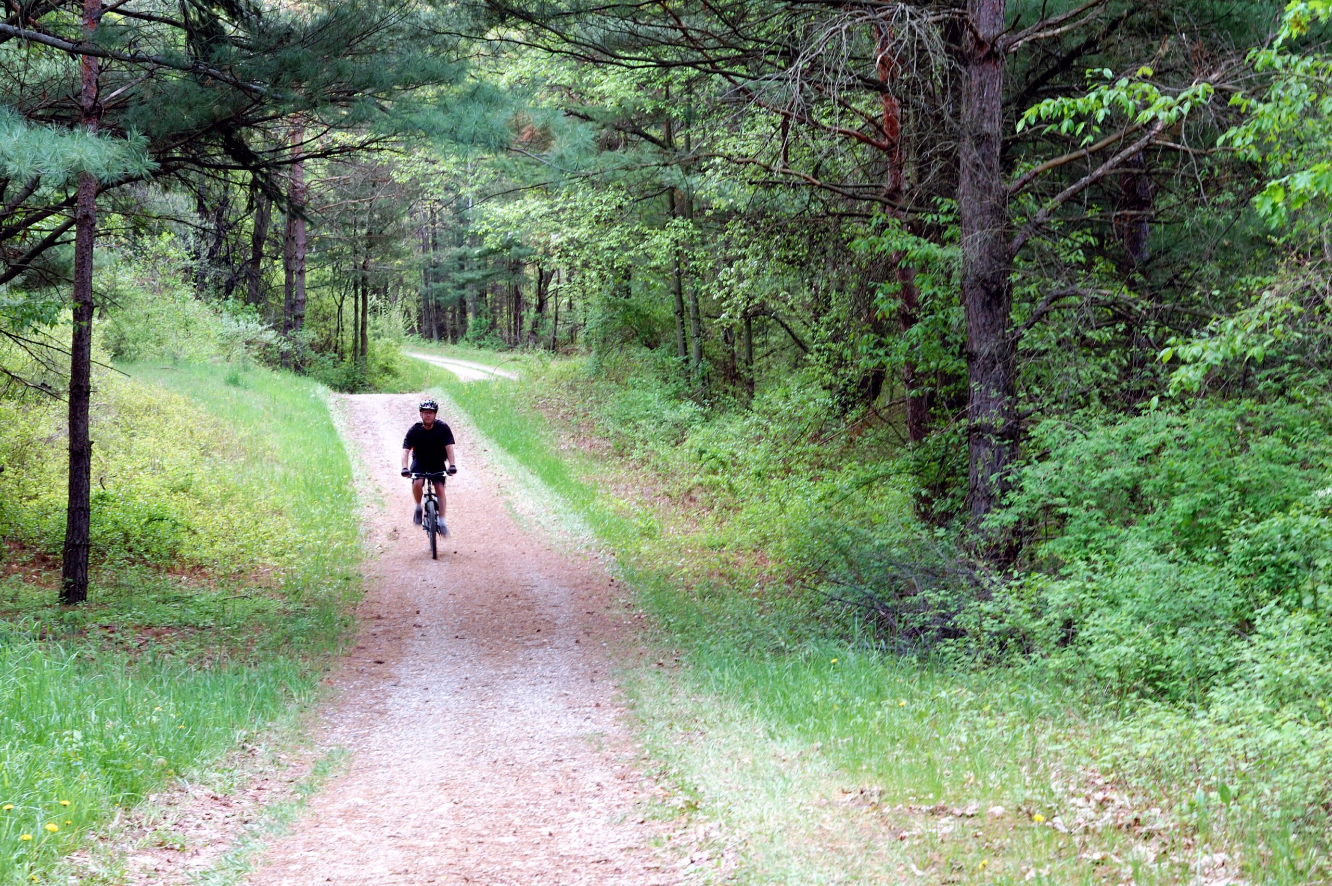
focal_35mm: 75
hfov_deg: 27.0
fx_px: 2772
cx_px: 666
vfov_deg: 18.1
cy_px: 443
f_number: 9
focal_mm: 50
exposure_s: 1/20
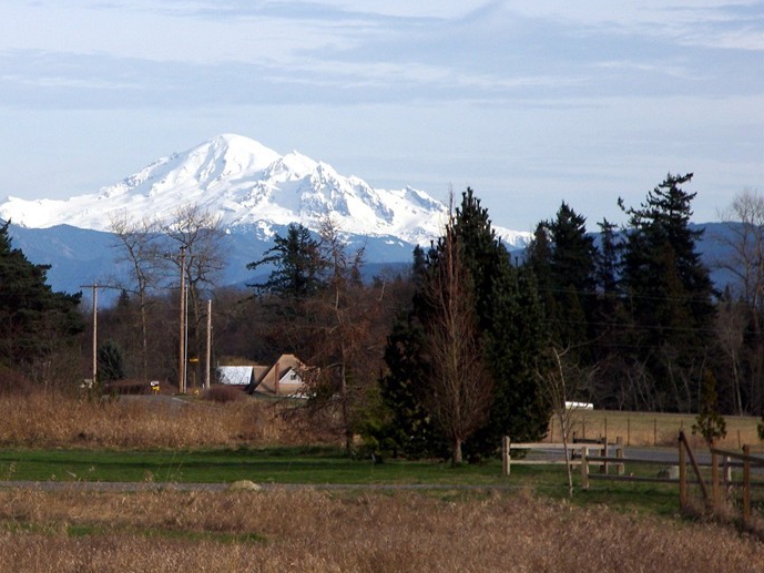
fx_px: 4592
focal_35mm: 208
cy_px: 243
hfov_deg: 9.5
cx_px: 197
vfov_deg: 7.1
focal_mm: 29.4
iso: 50
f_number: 4.1
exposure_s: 1/800
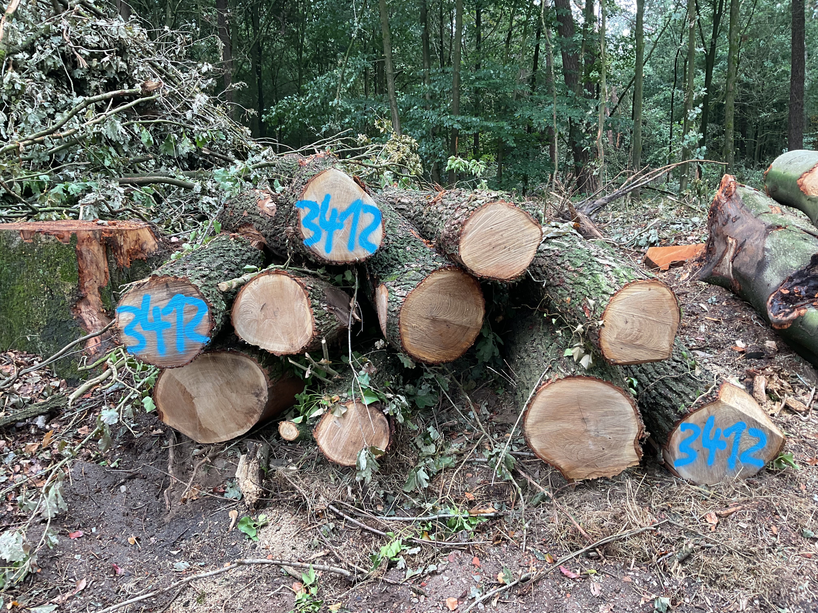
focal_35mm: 29
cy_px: 306
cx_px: 409
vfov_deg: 48.2
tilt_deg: -11.4
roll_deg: +0.2
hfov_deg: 61.7
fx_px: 685
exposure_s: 1/120
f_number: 1.8
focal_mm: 3
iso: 32
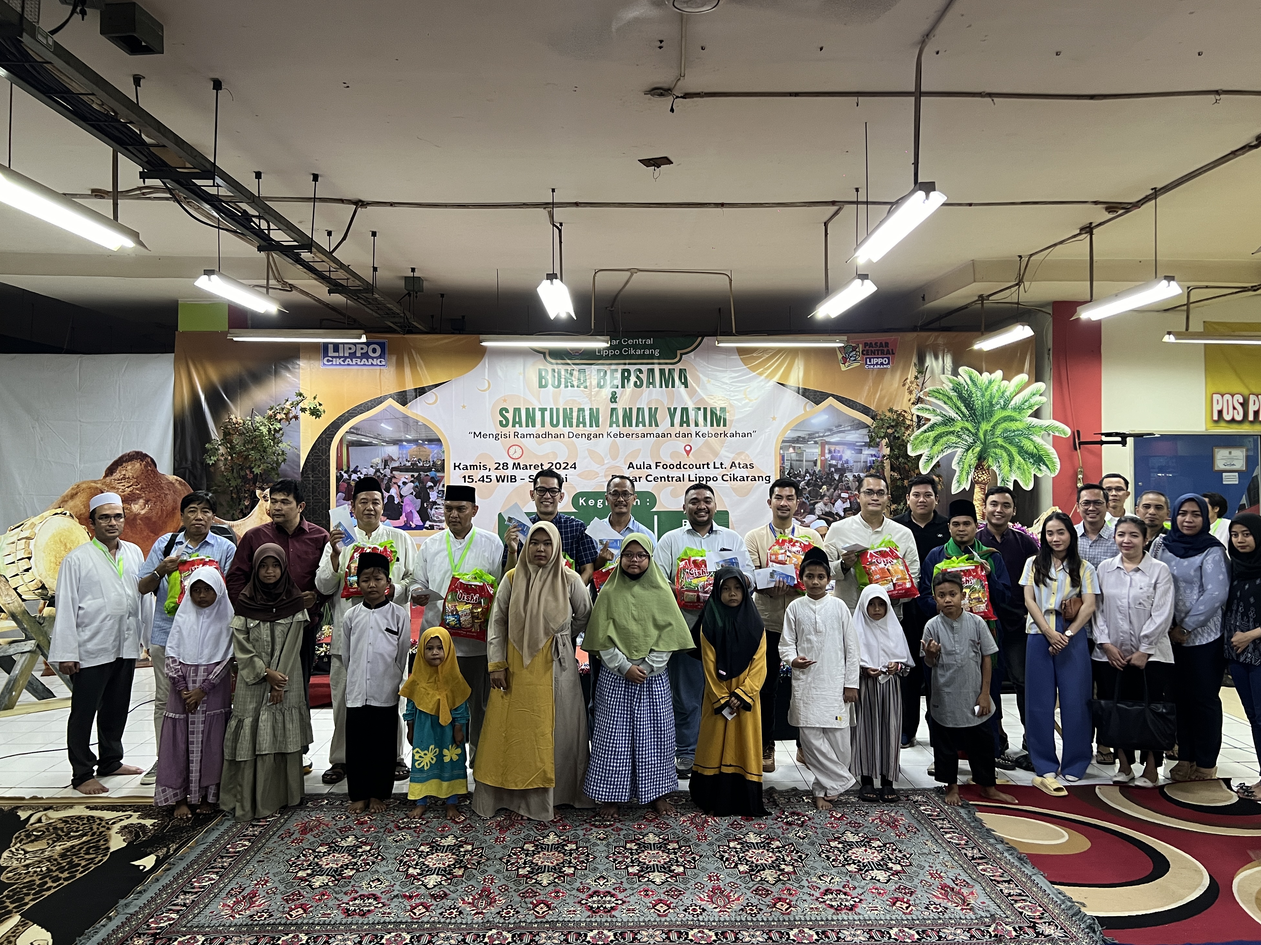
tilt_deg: +0.9
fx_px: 984
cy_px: 458
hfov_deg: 65.3
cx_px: 633
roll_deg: -0.2
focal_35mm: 27
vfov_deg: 51.3
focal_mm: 5.7
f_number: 1.5
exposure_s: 1/50
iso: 250
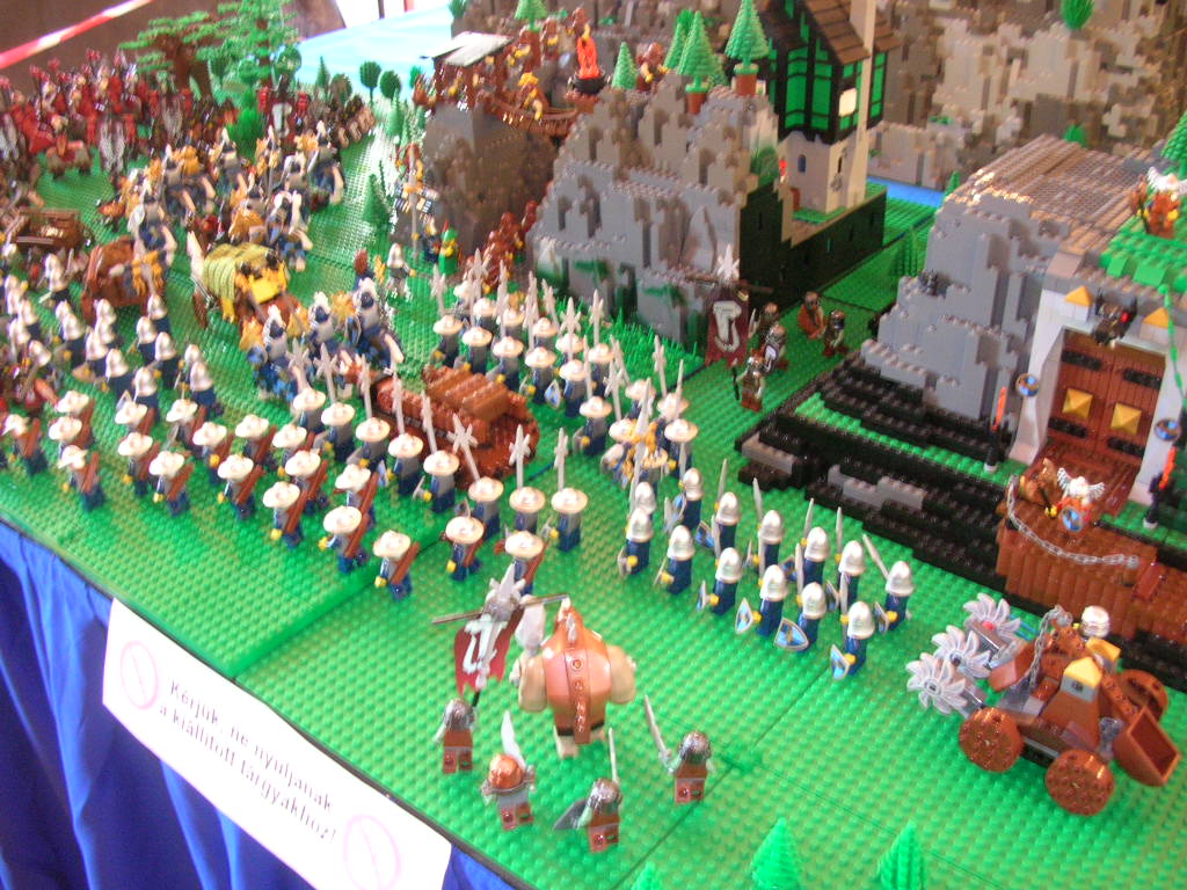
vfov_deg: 40.7
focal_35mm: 35
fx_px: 1200
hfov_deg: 52.6
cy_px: 445
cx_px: 594
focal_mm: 5.8
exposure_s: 1/5.5
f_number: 2.8
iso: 159
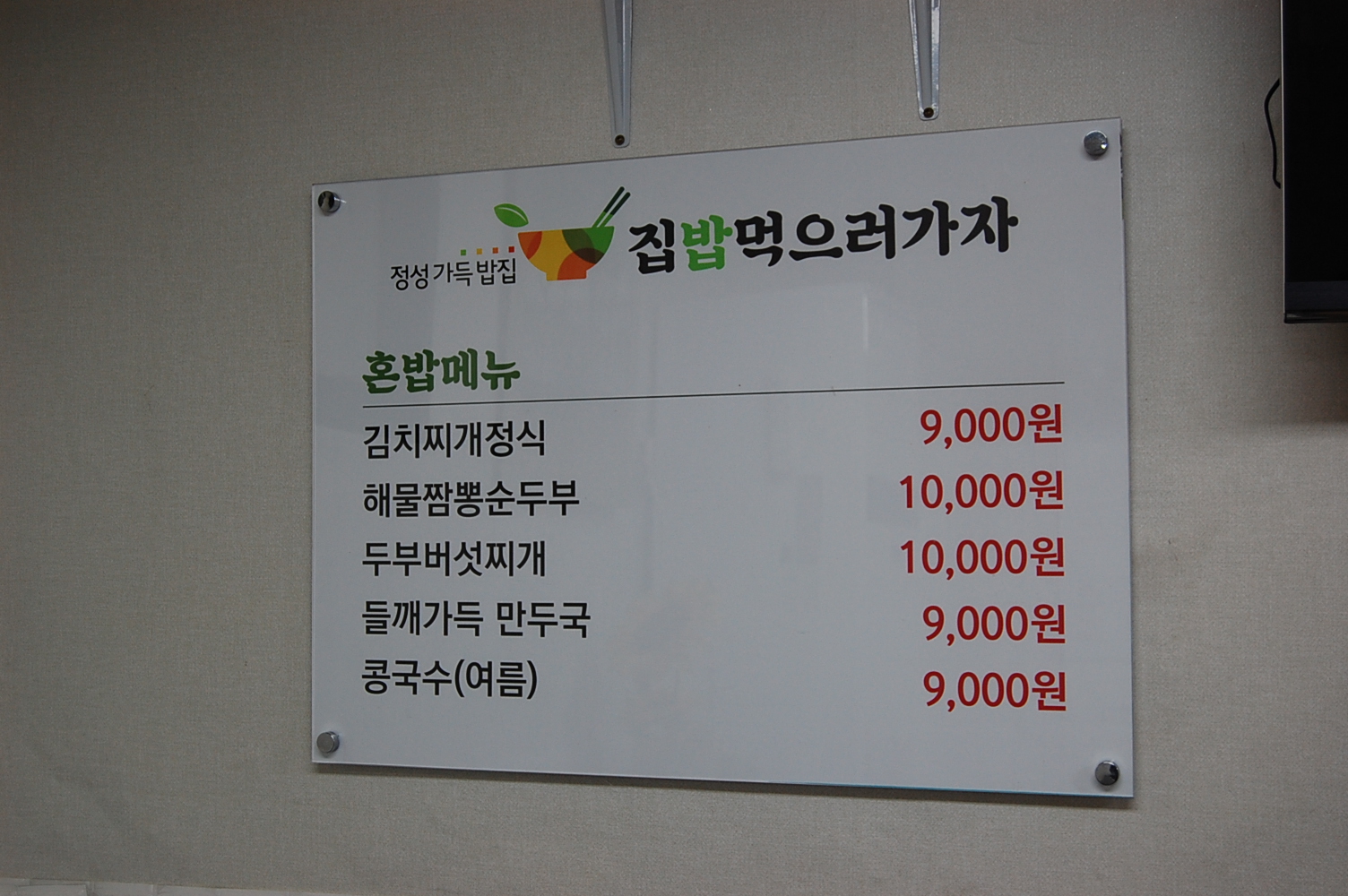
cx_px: 674
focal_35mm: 42
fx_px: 1571
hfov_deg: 46.4
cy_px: 448
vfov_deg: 31.8
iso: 400
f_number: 5
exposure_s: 1/80
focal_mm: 28
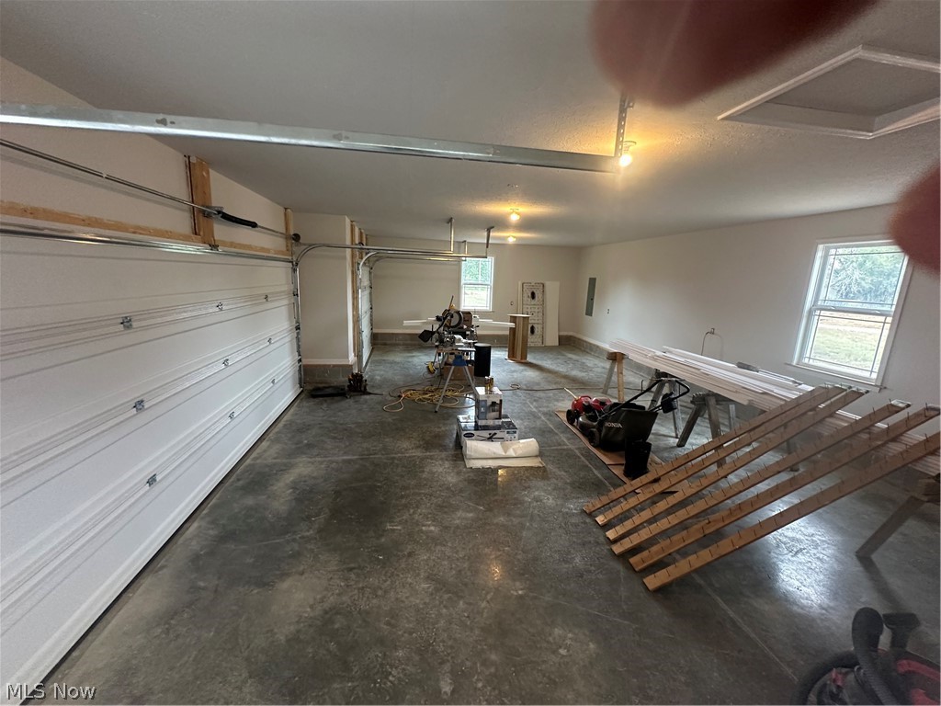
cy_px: 353
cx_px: 470
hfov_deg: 102.1
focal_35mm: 14
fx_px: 381
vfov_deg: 85.7
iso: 320
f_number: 2.2
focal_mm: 2.22
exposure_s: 1/60
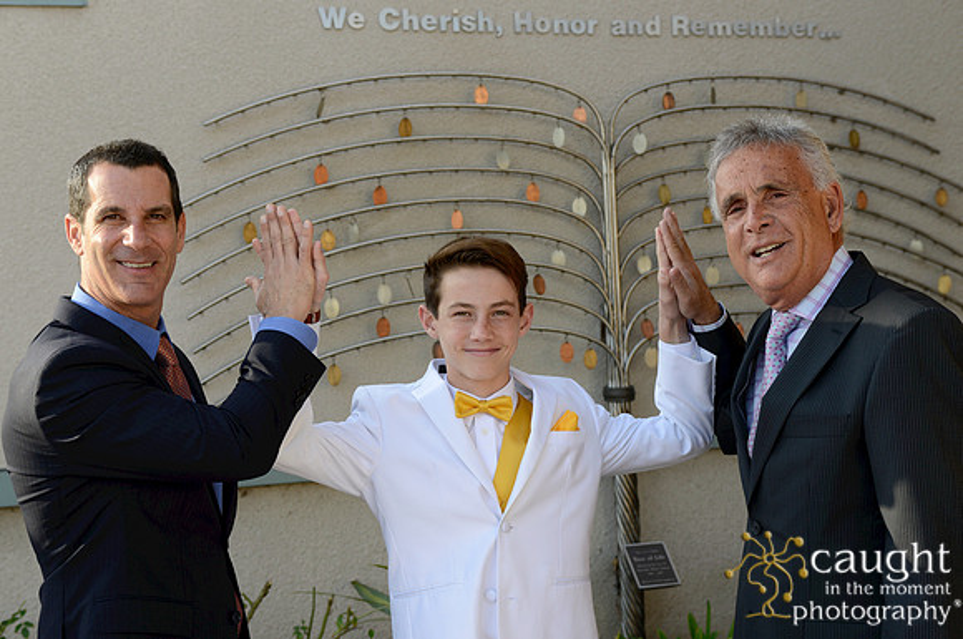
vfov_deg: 25.9
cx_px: 482
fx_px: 1389
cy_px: 320
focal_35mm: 52
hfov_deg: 38.2
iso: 200
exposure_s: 1/160
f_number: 6.3
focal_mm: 52
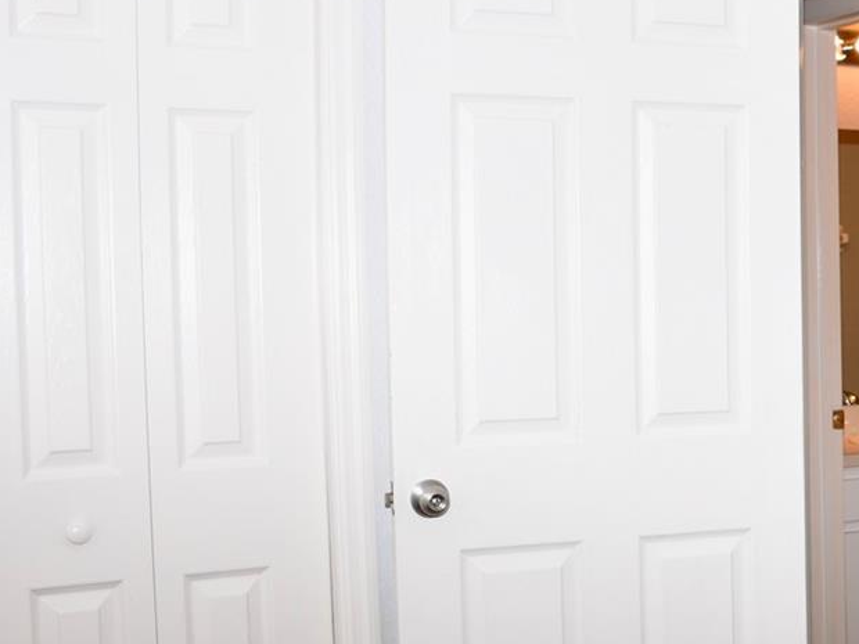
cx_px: 1017
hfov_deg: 26.0
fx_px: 1663
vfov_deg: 21.9
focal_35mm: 67
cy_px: 364
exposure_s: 1/60
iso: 100
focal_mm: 18
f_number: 4
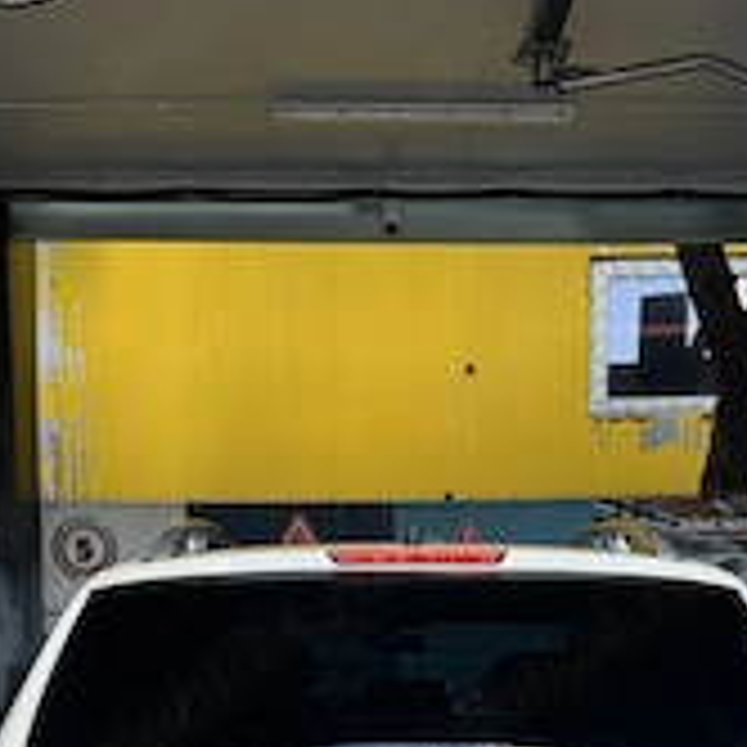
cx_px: 400
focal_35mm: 51
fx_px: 1245
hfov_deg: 33.4
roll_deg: +0.4
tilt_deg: -5.0
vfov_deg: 31.0
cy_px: 742
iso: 80
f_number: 1.78
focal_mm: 6.76
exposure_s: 1/1042
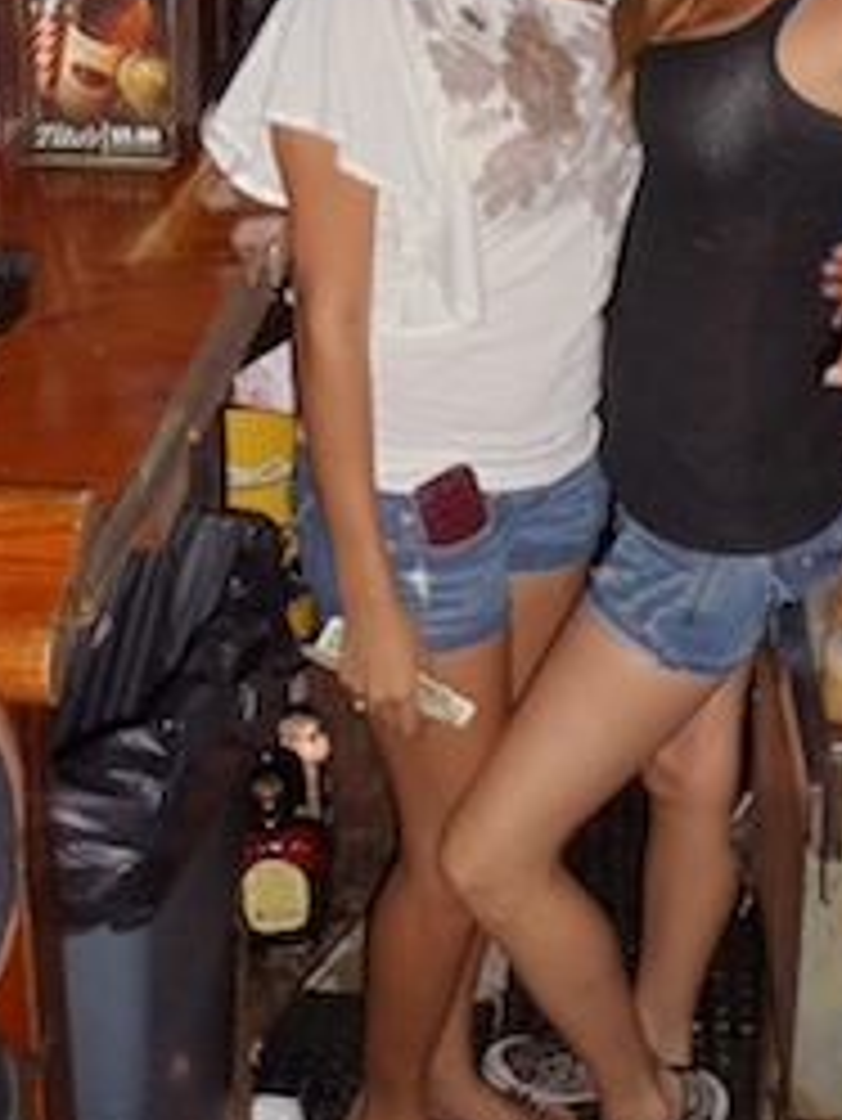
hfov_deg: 15.7
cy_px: 263
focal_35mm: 94
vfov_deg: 20.7
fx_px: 3046
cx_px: 585
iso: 200
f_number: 3.5
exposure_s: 1/30
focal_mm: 6
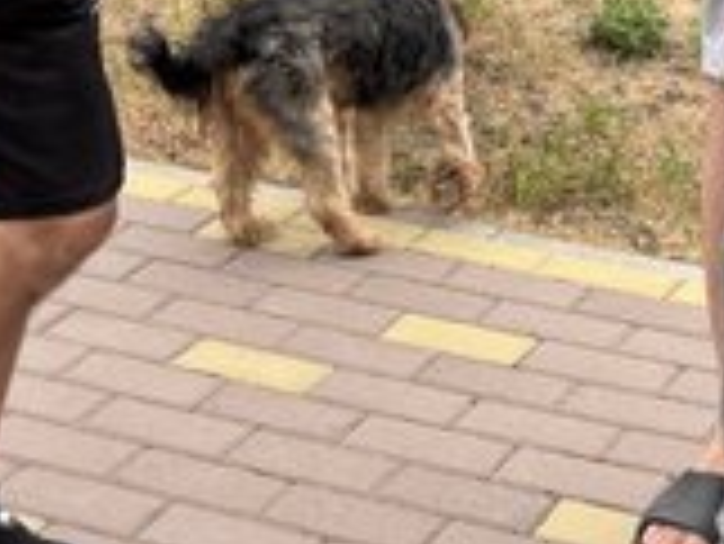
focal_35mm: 116
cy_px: -566
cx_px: 405
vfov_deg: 11.4
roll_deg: -3.7
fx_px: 2428
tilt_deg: -6.9
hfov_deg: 17.0
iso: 50
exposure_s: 1/444
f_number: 1.6
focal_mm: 5.96
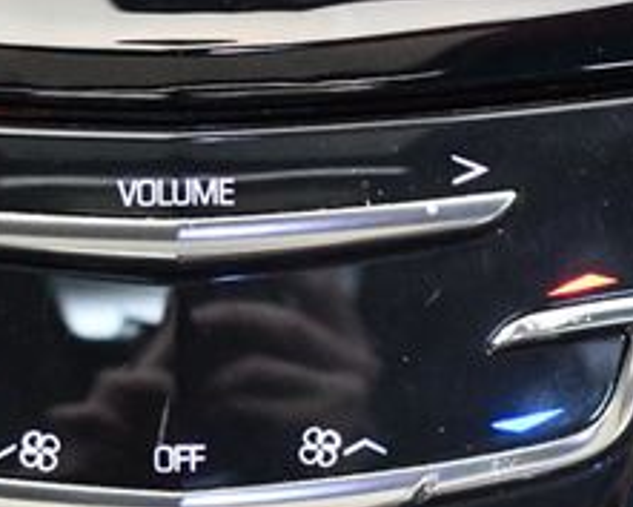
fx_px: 1837
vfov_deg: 15.5
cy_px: 453
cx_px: 192
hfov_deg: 19.5
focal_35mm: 98
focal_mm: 18
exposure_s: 1/60
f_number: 3.5
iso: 7200
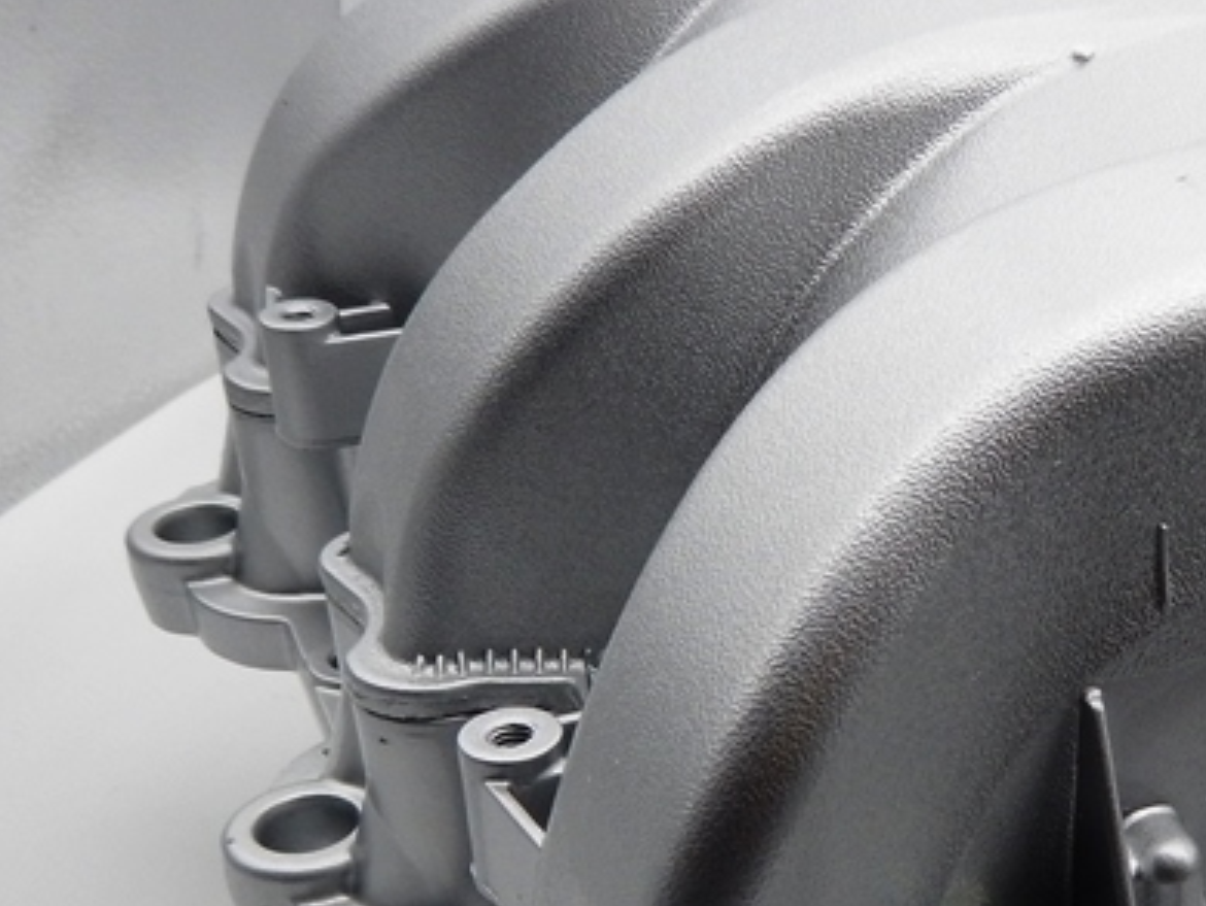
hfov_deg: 28.9
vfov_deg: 22.6
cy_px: 857
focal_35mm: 63
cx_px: 1181
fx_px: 2196
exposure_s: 1/250
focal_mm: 4.3
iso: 125
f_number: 2.8
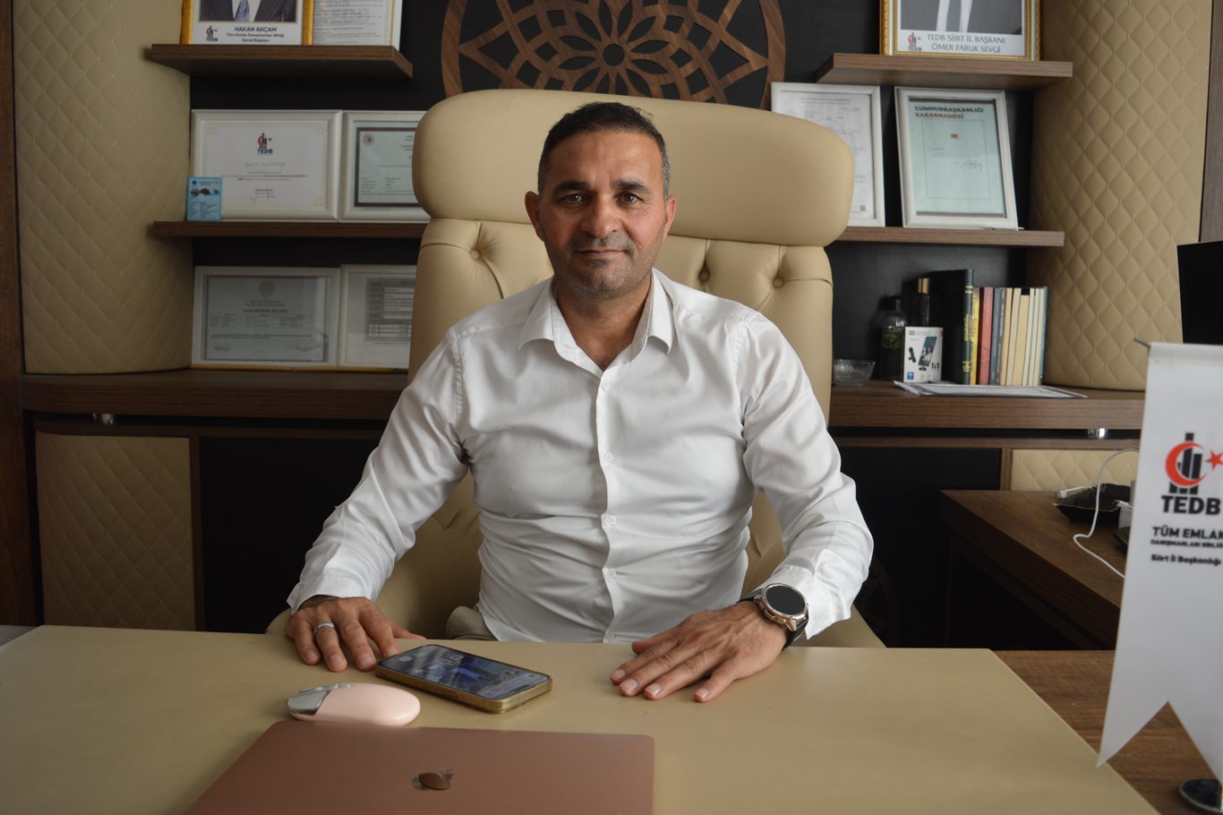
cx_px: 612
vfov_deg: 43.6
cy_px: 408
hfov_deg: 61.9
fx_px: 1019
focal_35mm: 30
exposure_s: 1/60
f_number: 4
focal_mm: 20
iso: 400
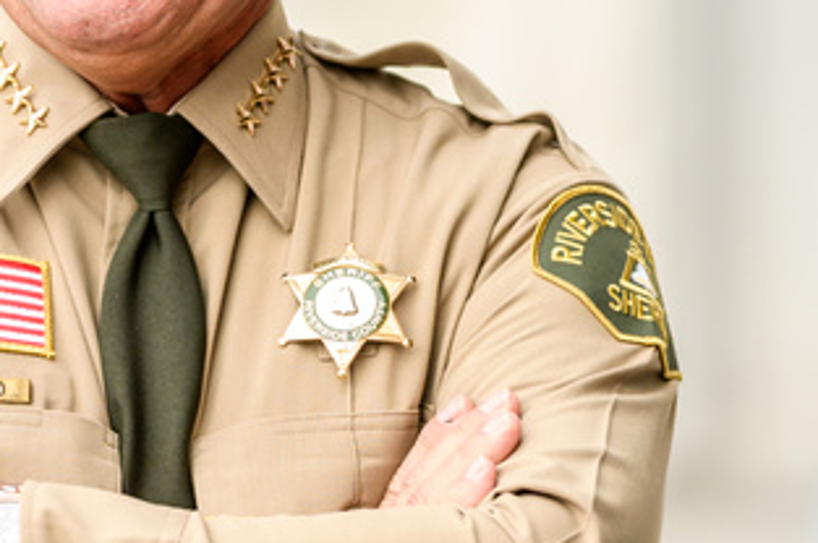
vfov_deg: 3.1
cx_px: 118
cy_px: 274
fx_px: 10033
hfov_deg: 4.7
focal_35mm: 442
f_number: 2.4
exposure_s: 1/1000
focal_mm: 135
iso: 400
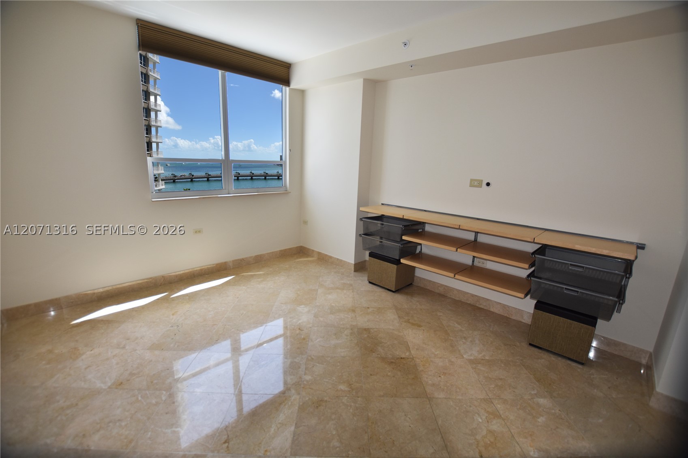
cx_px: 344
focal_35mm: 15
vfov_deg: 77.3
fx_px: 287
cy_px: 229
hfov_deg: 100.4
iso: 140
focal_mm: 10
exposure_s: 1/250
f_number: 3.5
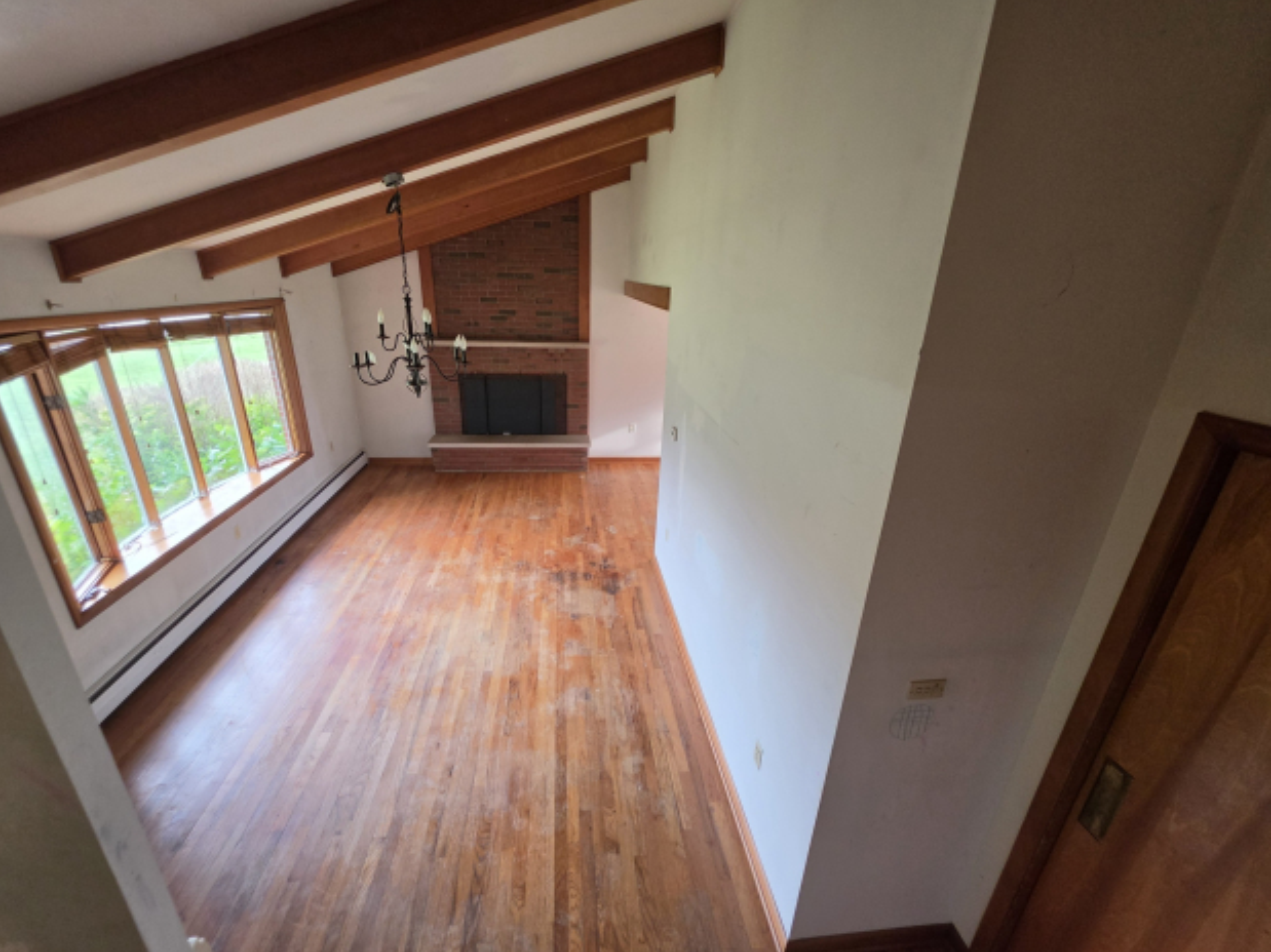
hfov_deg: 102.1
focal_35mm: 14
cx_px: 619
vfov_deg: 85.6
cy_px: 492
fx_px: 514
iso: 250
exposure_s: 1/100
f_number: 1.9
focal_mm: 2.2
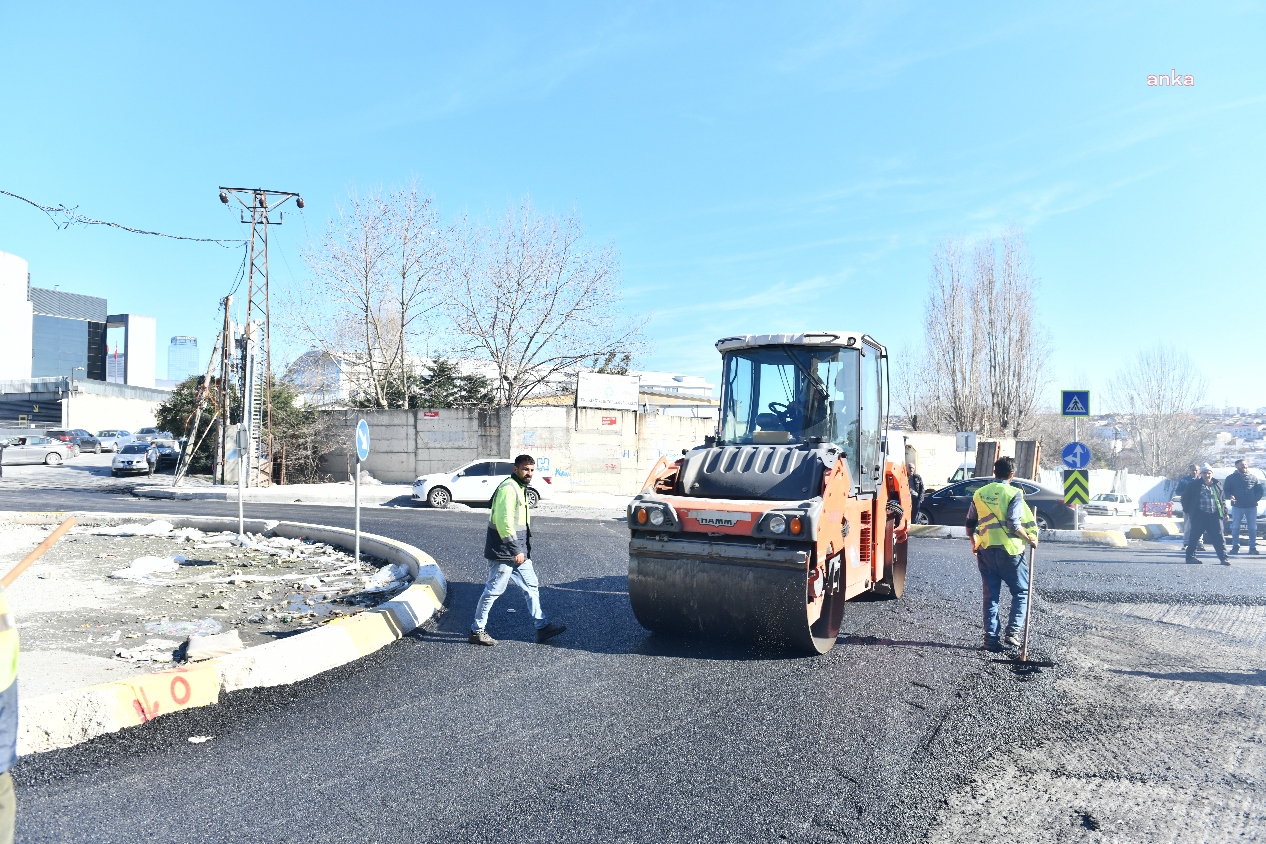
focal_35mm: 24
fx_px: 844
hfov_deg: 73.7
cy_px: 422
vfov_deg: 53.1
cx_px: 633
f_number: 5.6
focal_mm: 24
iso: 64
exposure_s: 1/250
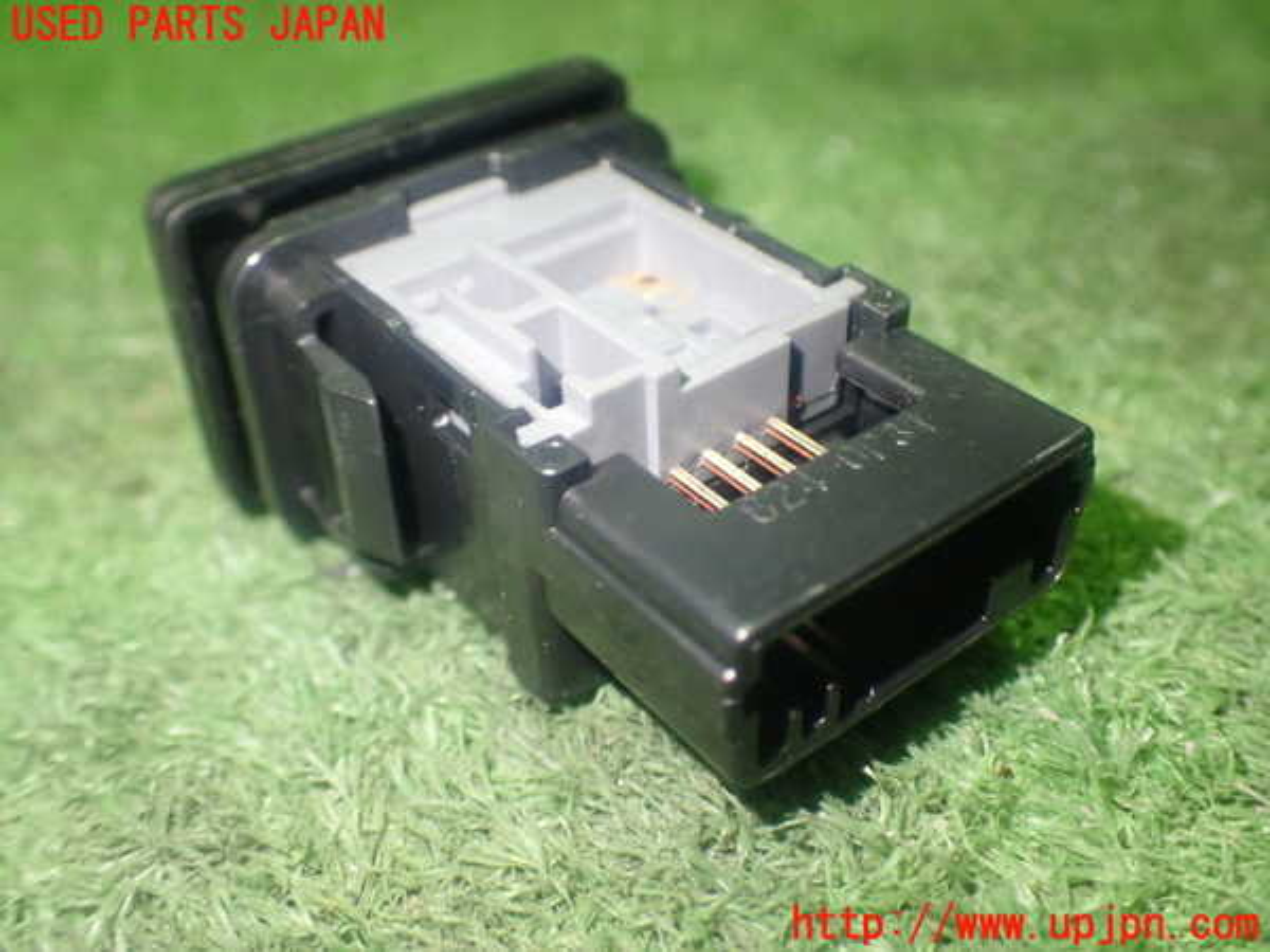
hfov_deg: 49.0
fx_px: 1394
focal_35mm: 38
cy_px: 476
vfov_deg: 37.7
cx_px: 635
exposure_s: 1/40
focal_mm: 6.83
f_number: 2.7
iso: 640
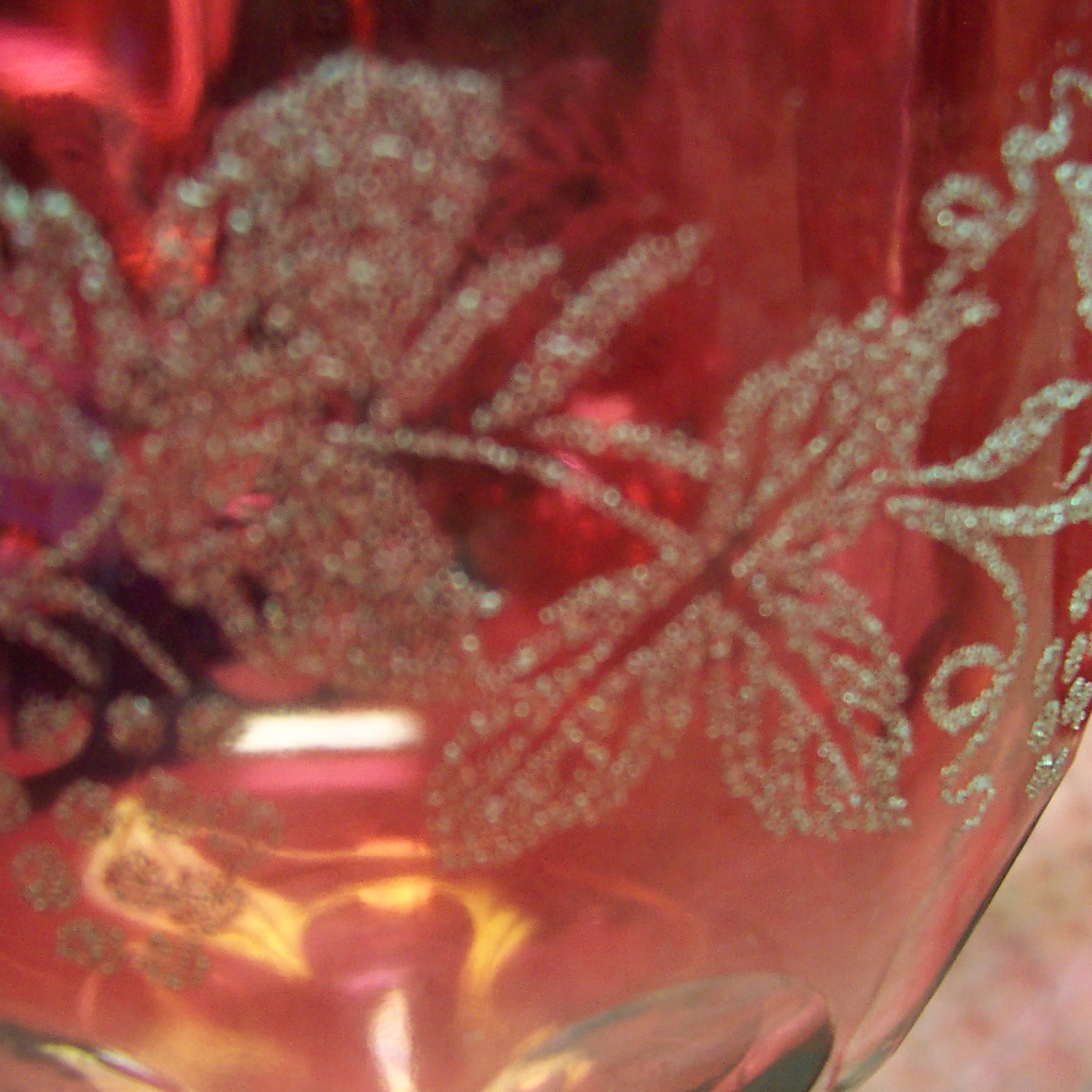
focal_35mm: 44
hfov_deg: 38.3
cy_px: 545
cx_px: 552
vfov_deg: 38.3
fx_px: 1570
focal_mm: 5.6
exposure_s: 1/30
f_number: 2.8
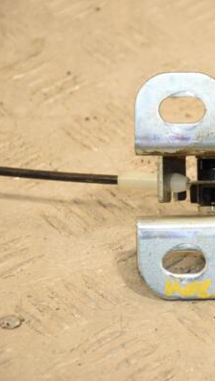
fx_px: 2520
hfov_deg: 4.9
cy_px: 190
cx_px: 245
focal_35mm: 249
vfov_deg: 8.7
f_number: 5.6
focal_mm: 105
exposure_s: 1/160
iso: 800
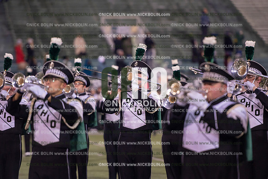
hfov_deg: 10.3
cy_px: 90
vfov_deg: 6.9
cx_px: 134
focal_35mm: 200
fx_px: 1489
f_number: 2.8
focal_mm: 200
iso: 2500
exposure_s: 1/1250
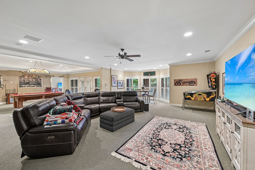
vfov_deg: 81.2
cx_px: 128
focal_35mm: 14
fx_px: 99
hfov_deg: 104.3
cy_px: 85
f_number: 8
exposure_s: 1/1.67
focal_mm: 14
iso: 400
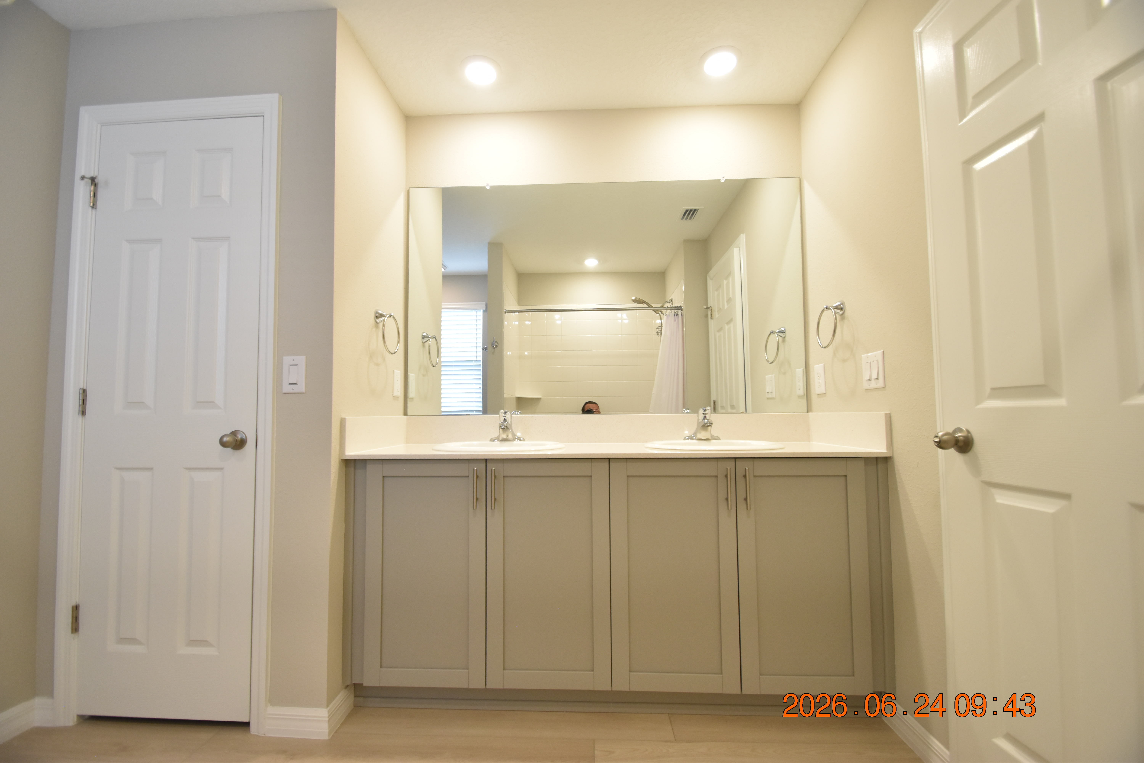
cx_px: 572
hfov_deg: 100.4
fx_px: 477
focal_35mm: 15
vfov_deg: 77.3
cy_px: 382
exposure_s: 1/90
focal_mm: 10
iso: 800
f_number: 3.5
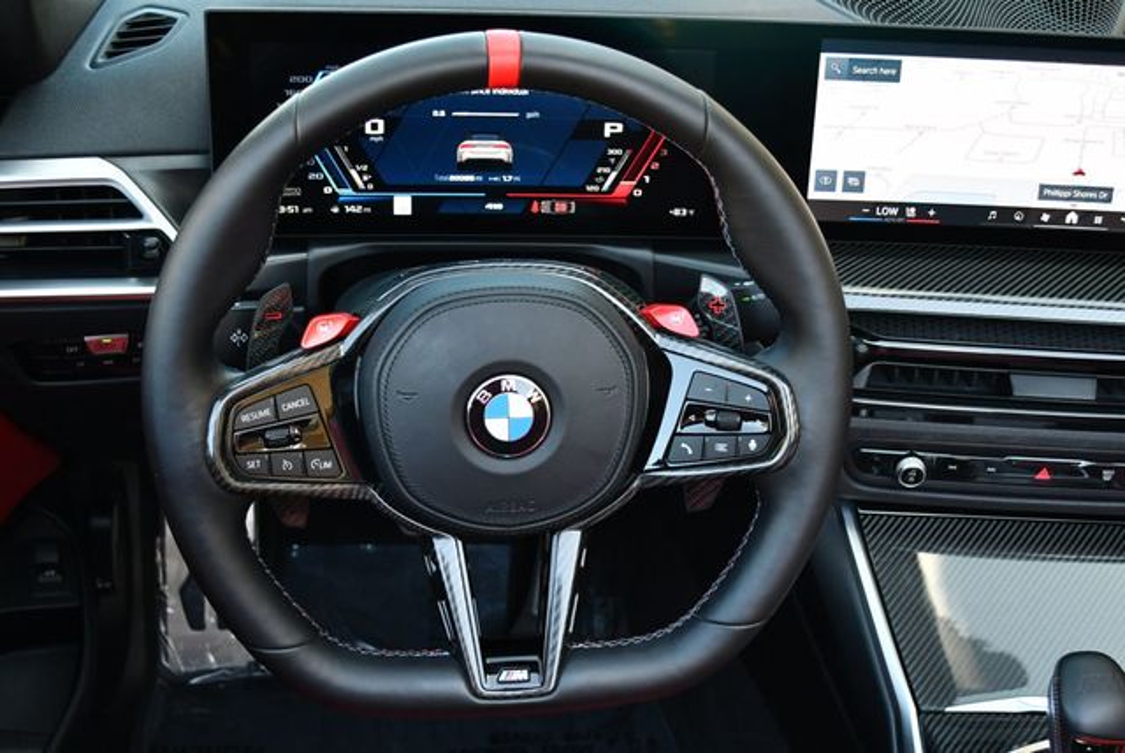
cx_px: 562
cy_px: 376
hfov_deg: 44.5
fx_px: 1376
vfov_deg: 30.6
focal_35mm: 44
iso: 720
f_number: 3.8
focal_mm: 22
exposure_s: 1/250
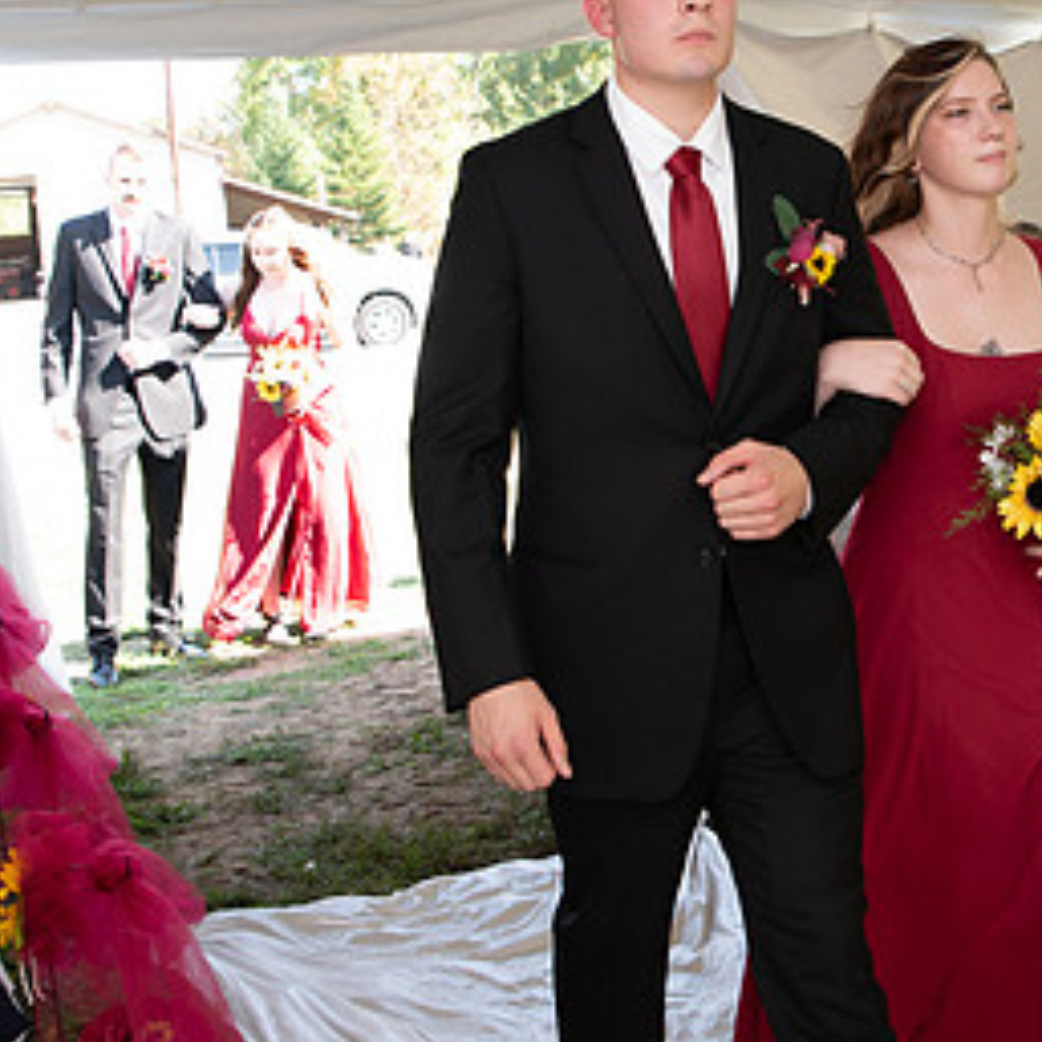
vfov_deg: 31.0
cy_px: 389
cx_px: 808
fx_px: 1873
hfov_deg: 30.5
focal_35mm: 55
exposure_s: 1/200
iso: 320
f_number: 3.2
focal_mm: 24
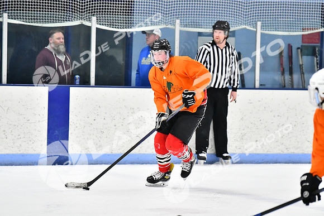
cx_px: 162
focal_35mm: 195
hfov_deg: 10.5
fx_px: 1755
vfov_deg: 7.0
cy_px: 108
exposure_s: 1/1250
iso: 6400
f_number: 2.8
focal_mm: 130
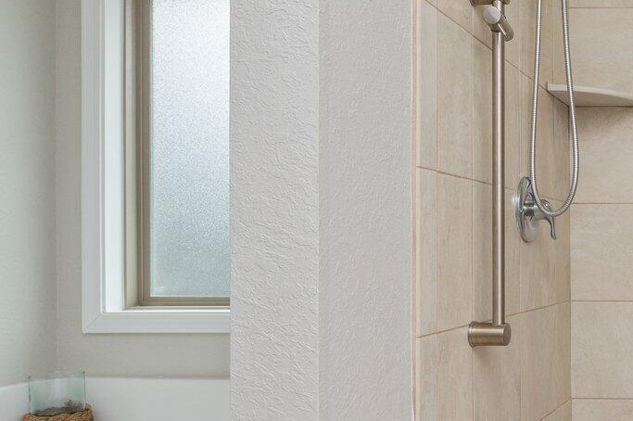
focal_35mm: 42
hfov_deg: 36.8
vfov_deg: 31.6
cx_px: 741
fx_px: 738
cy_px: 284
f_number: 9
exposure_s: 1/60
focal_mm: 14
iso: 320
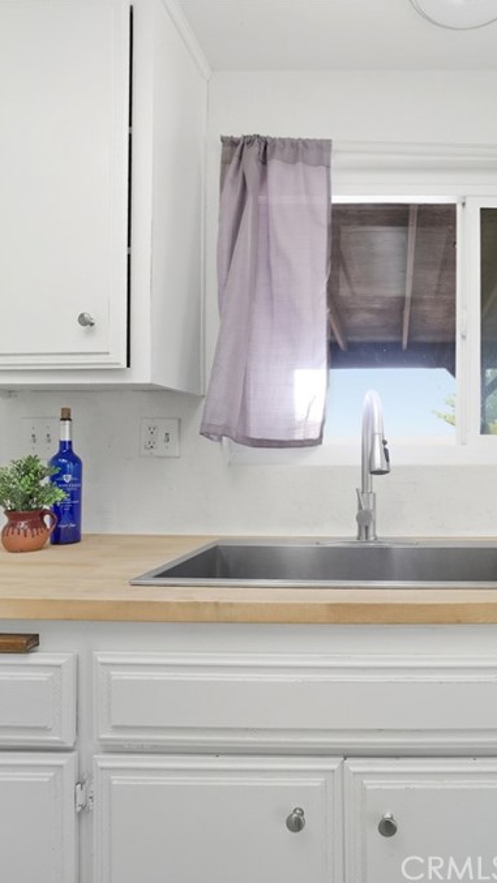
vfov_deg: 87.2
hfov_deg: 52.4
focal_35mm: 20
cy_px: 442
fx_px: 464
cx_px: 404
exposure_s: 1/13
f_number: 6.3
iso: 320
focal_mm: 12.5
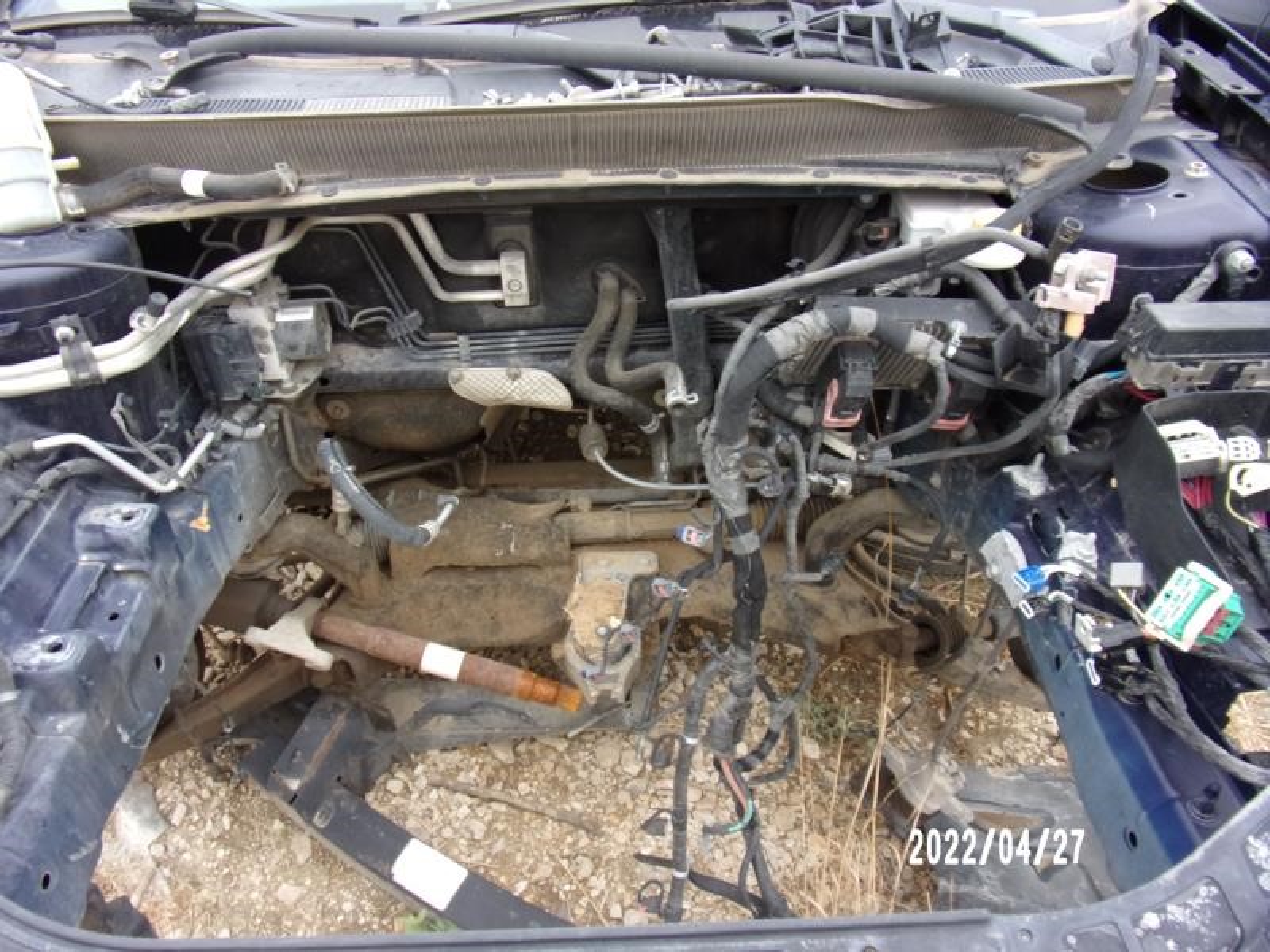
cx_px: 635
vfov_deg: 56.8
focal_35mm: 24
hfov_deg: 71.6
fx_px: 881
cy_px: 476
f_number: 3.3
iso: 80
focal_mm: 4.3
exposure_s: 1/85
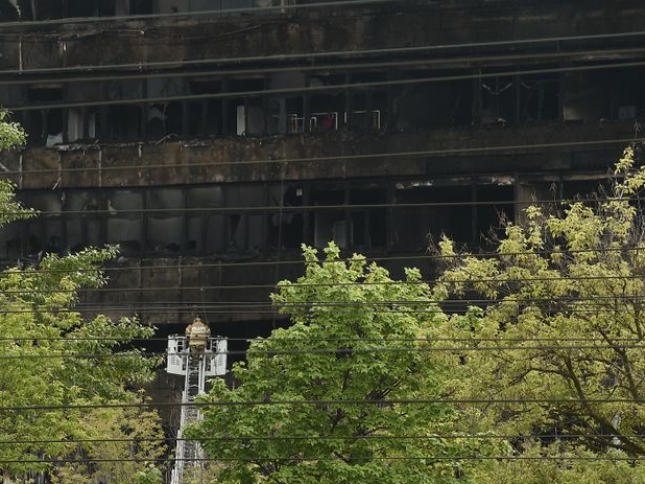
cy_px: 243
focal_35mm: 218
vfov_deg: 6.8
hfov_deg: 9.1
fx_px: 4060
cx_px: 301
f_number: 7.1
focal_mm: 200
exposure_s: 1/200
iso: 400
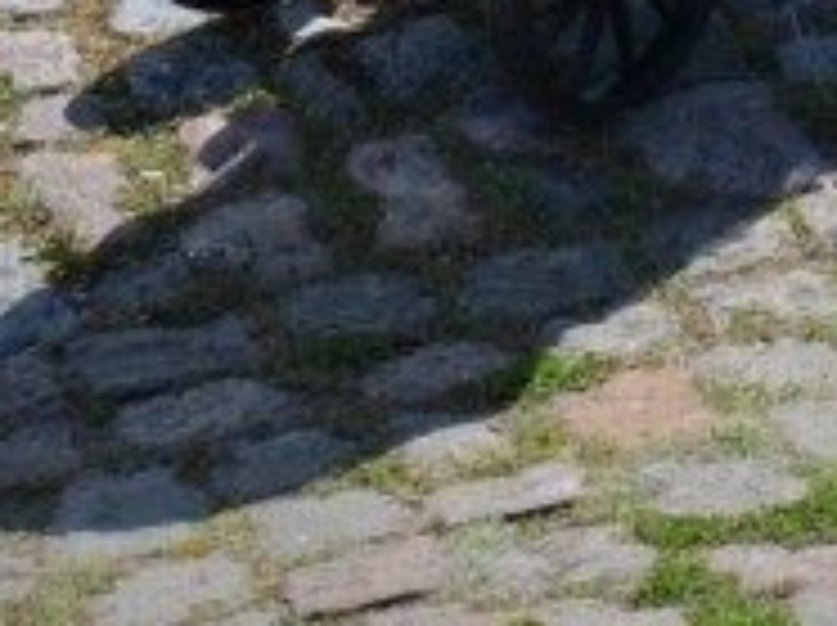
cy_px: -862
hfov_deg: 10.6
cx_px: 1526
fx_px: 4226
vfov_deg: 7.9
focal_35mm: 175
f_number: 9
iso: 100
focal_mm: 22
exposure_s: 1/320
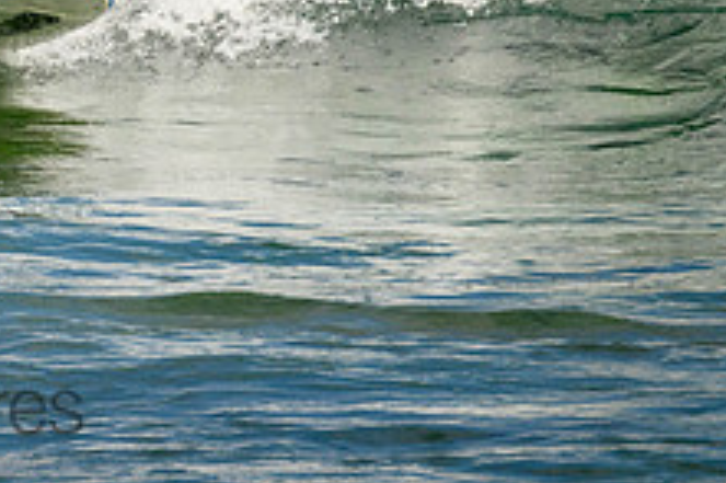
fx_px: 42398
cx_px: -171
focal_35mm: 2104
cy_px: -140
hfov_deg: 1.0
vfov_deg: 0.7
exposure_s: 1/2000
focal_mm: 800
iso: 1000
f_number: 11
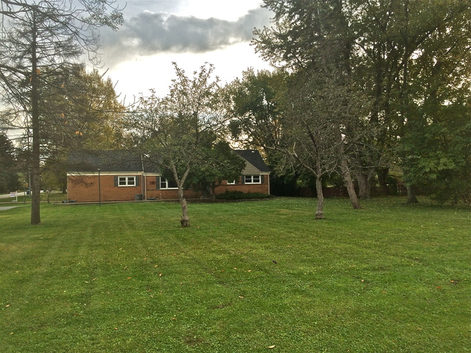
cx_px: 236
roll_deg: +0.2
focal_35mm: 29
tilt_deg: -0.4
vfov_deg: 48.2
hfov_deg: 61.7
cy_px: 176
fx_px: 395
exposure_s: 1/304
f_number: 2.2
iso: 32
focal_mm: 4.15
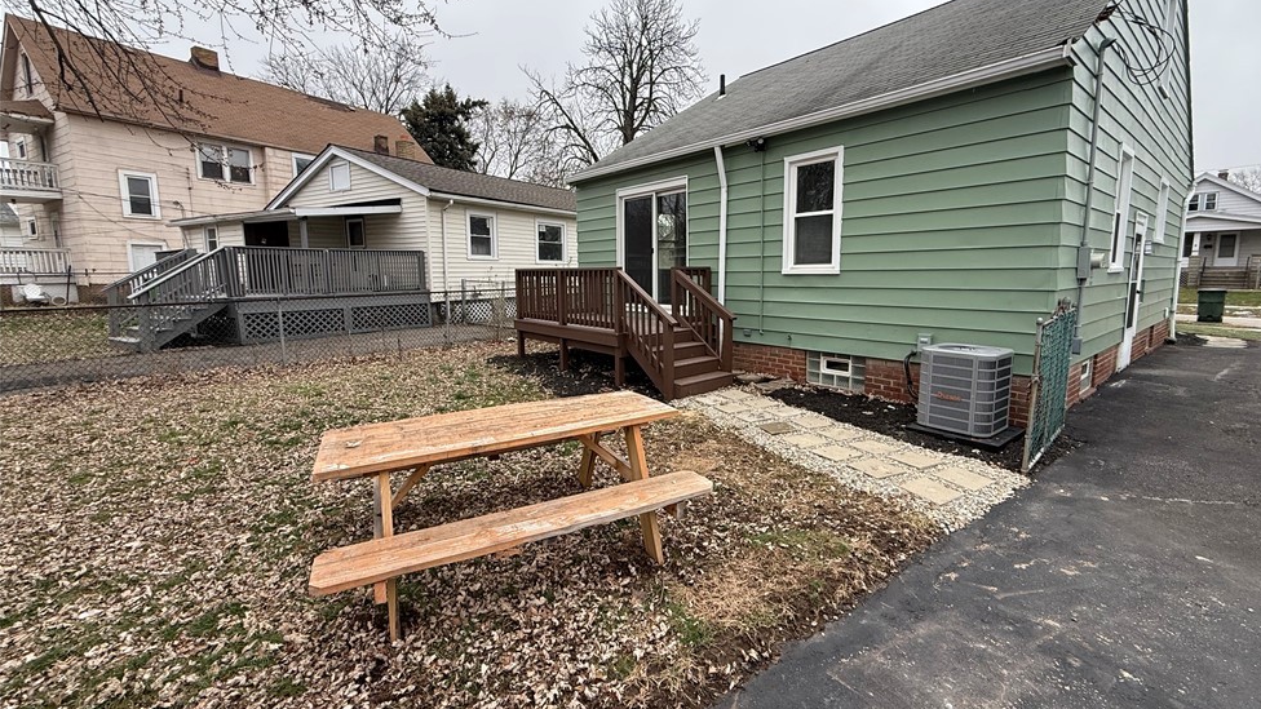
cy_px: 338
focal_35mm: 16
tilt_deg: -6.6
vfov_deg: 67.0
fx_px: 535
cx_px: 660
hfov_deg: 99.3
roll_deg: +0.6
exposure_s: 1/99
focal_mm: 2.22
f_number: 2.2
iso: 100
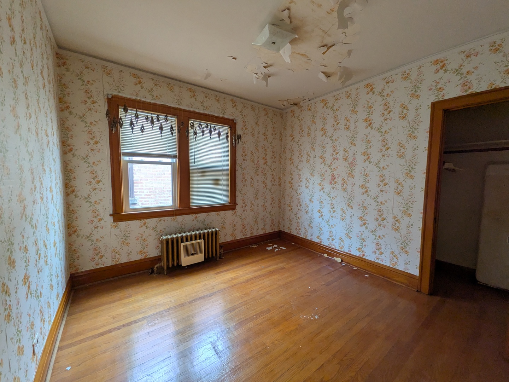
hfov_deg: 102.1
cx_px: 254
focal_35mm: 14
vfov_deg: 85.7
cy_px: 191
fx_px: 206
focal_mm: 1.85
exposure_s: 1/55.3
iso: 94
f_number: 2.2
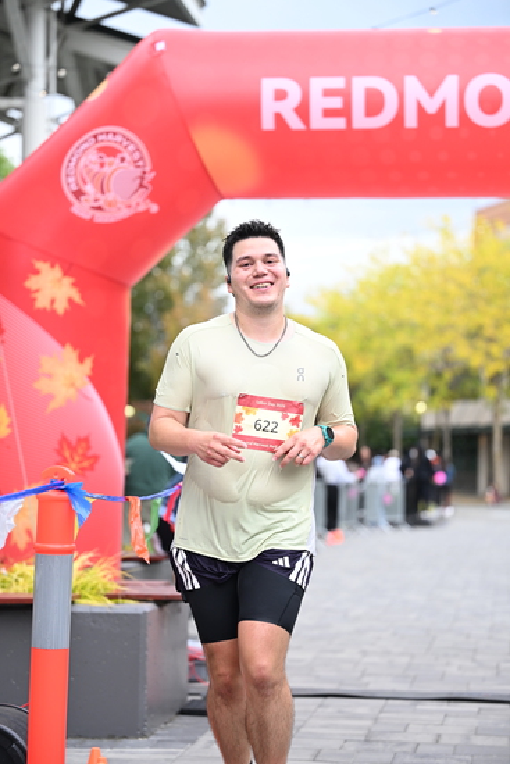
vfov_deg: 22.9
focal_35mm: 89
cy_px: 382
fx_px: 1890
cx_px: 255
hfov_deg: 15.4
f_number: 2.8
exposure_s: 1/1600
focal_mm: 89
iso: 640
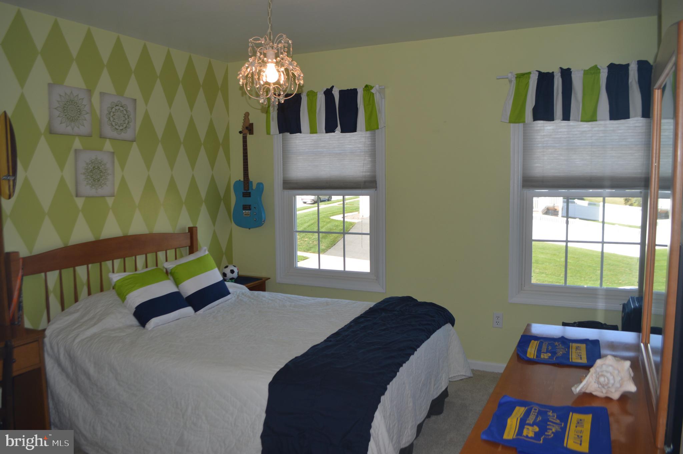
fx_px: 512
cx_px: 342
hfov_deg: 67.4
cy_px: 227
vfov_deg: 47.8
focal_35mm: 27
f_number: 4
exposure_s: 1/125
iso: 140
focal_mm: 18
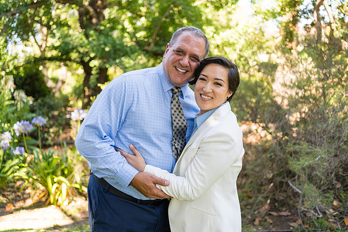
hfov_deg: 54.4
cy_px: 116
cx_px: 174
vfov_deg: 37.9
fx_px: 338
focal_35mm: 35
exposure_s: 1/320
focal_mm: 35
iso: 160
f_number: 2.2
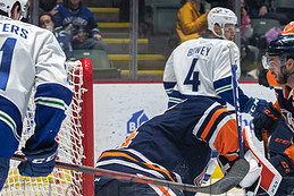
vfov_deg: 5.3
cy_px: 185
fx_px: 2133
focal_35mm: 261
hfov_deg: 7.9
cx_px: 193
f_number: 5
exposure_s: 1/640
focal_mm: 111
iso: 1600
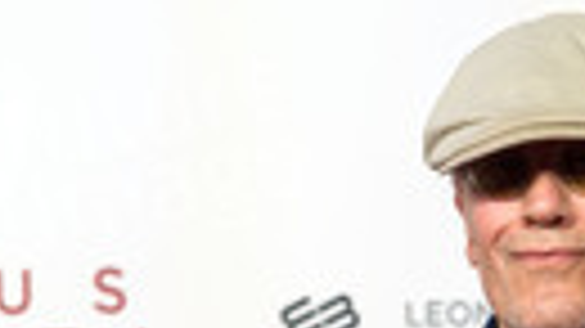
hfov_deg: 9.5
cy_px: 845
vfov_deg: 5.2
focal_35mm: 225
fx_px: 3489
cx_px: 567
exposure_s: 1/250
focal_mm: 70
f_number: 2.8
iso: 320
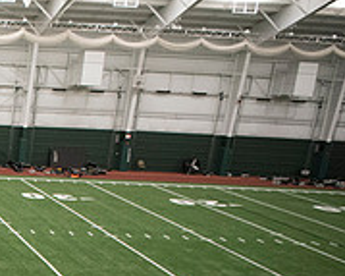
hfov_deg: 21.4
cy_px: 335
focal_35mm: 73
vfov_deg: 19.7
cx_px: -189
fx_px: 745
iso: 4000
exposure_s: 1/250
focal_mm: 24
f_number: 2.8
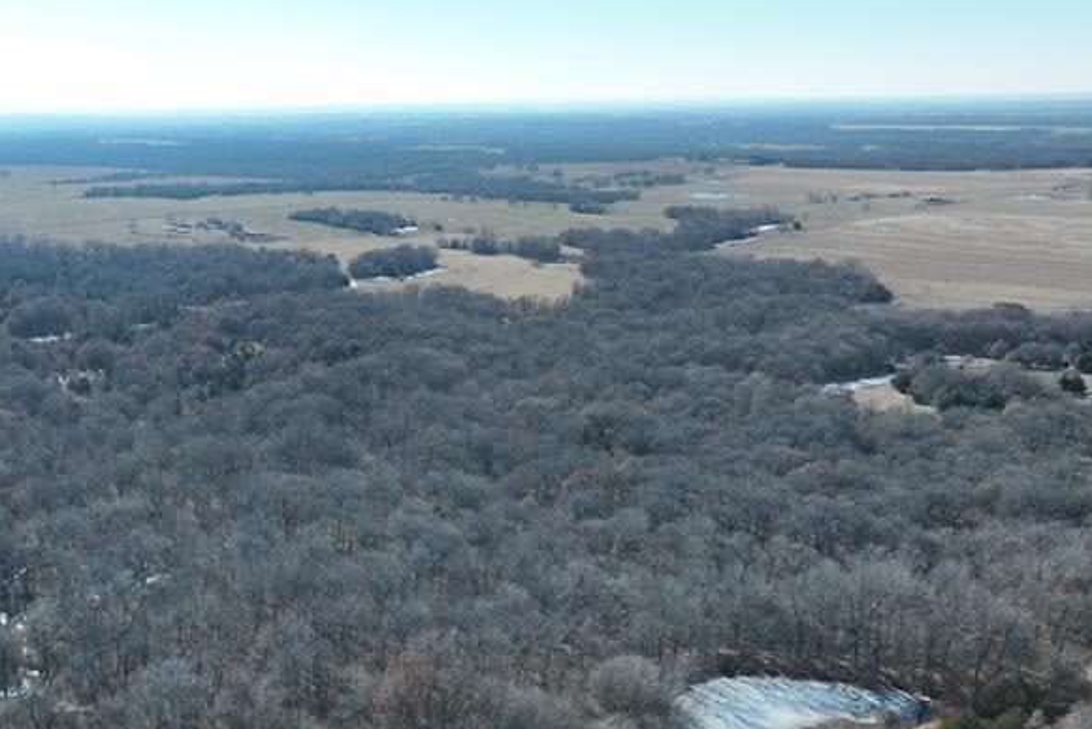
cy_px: 503
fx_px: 1335
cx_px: 207
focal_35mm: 44
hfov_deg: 42.4
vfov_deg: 30.2
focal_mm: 12.29
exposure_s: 1/120
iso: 100
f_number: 11
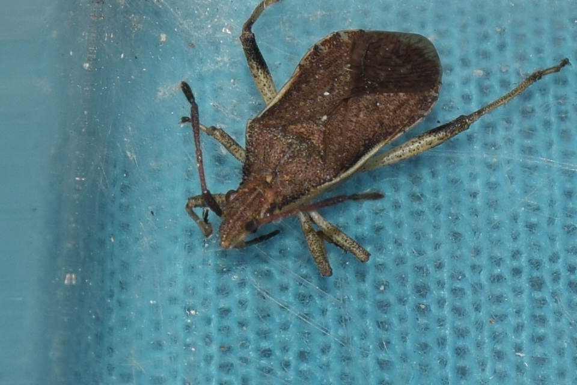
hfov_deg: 9.8
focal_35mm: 210
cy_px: 192
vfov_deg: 6.5
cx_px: 288
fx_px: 3366
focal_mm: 140
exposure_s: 1/160
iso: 100
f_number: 13
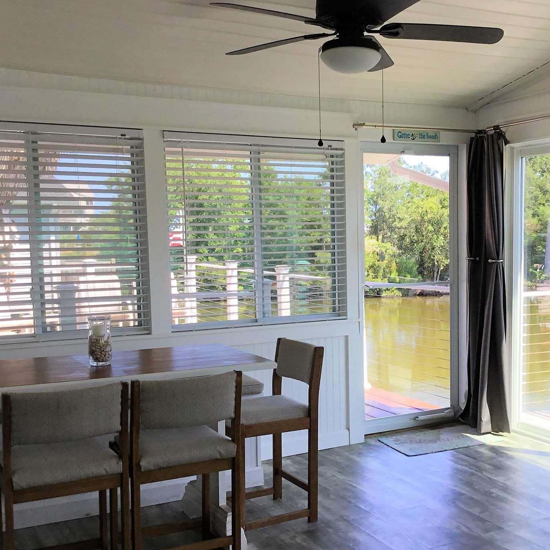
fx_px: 737
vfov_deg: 40.9
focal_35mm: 41
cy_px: 300
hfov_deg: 40.4
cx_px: 372
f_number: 2.4
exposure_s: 1/330
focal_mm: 3.3
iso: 25
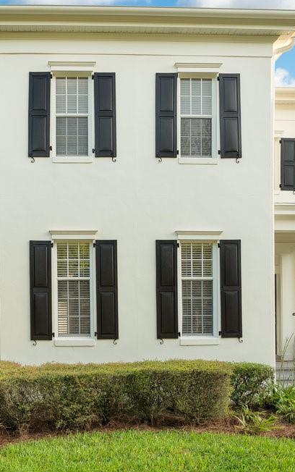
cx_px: 72
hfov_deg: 47.4
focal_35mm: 25
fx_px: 321
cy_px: 232
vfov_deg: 72.5
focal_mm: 16
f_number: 5.6
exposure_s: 1/80
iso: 100
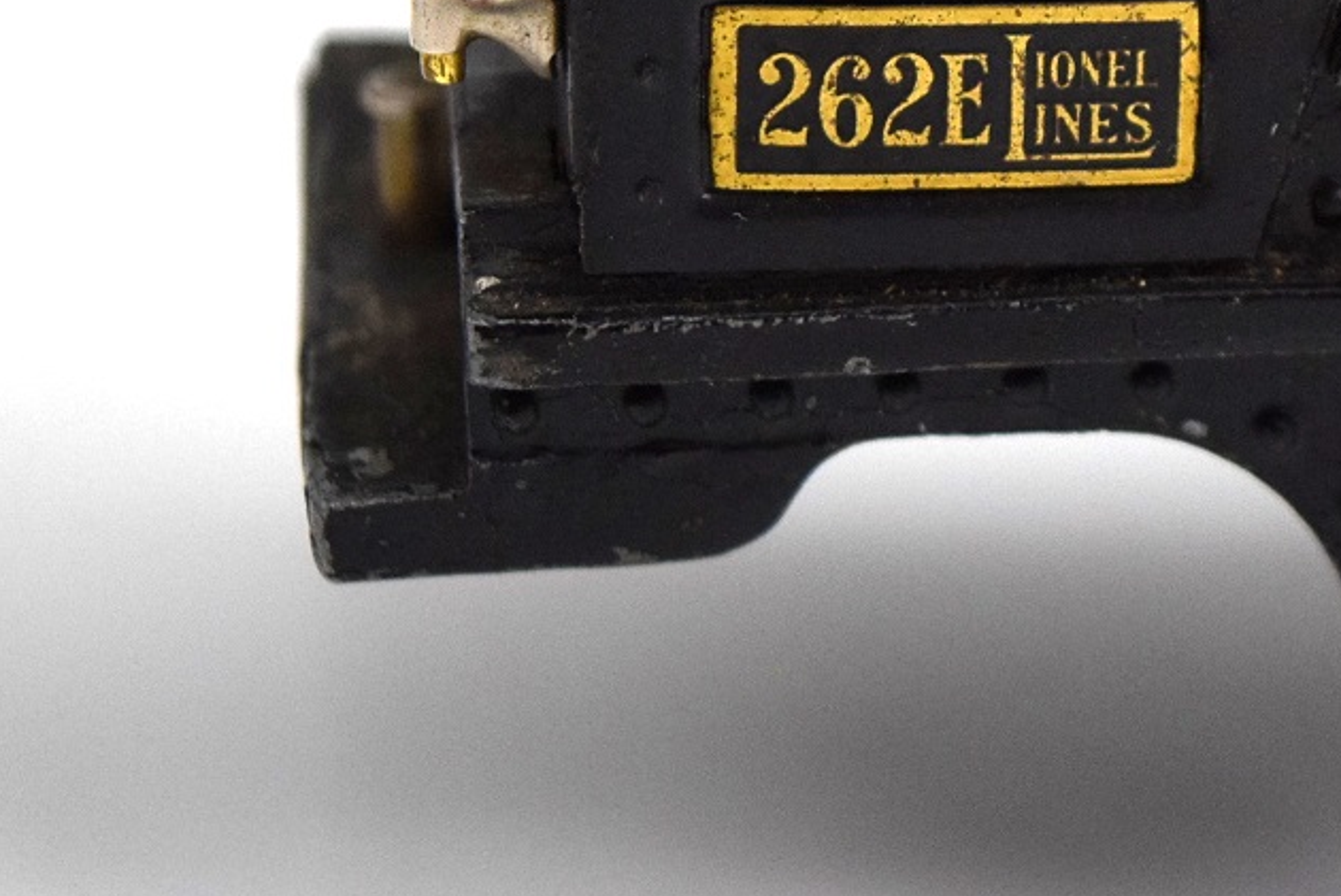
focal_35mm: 171
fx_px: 6374
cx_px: 1377
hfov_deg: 11.9
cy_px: 28
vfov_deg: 8.0
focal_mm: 48
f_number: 5.3
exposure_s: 1/2500
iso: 1600
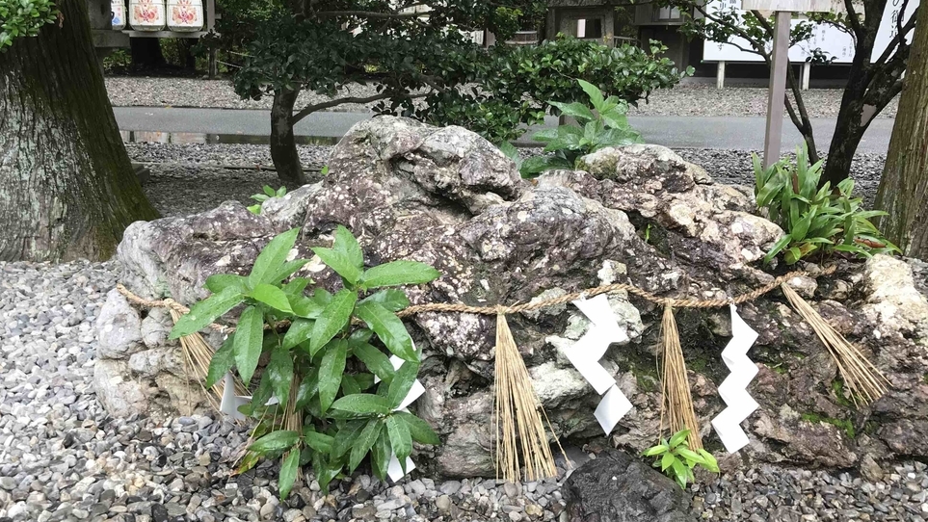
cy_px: 201
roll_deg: -0.5
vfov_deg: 31.1
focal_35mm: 38
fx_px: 935
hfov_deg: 52.7
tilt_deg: -10.2
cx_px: 438
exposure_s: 1/60
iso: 25
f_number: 1.8
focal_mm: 3.99
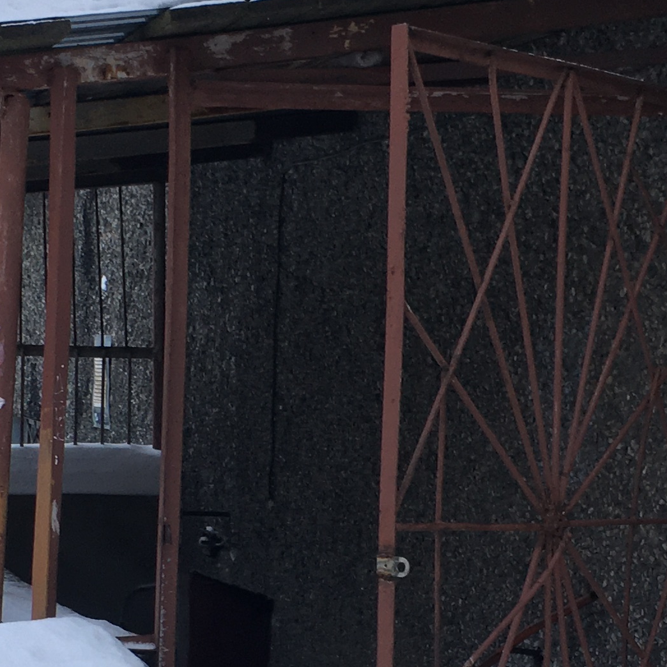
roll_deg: +0.0
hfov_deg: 17.6
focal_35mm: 99
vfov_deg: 17.3
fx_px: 2158
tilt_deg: -3.0
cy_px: 593
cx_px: 377
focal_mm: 4.15
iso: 32
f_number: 2.2
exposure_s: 1/100
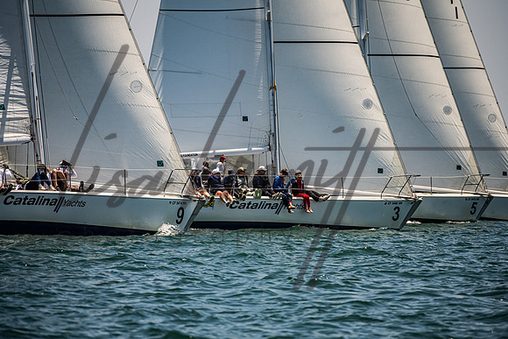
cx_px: 259
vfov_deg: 3.3
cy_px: 169
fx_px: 5829
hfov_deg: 5.0
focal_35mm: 413
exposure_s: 1/2500
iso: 400
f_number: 8
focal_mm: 400
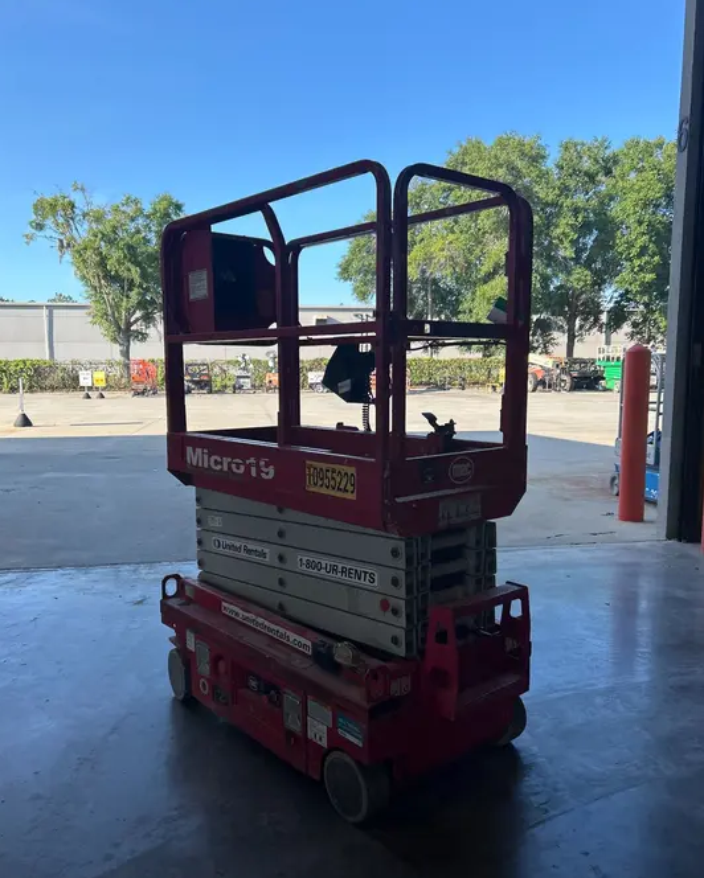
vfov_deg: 62.1
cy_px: 471
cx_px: 348
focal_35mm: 28
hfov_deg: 51.6
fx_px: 729
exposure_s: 1/1209
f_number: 1.5
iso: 50
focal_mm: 5.7
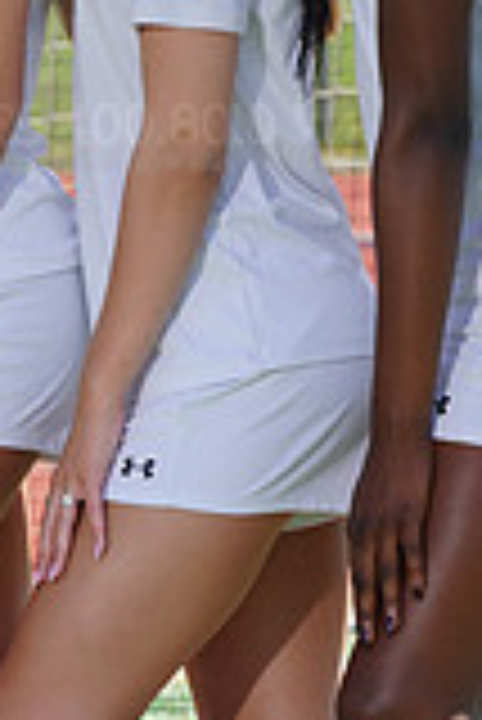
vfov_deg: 2.9
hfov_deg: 1.9
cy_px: 36
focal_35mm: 716
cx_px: -581
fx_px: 14348
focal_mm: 198
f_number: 11
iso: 200
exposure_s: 1/250
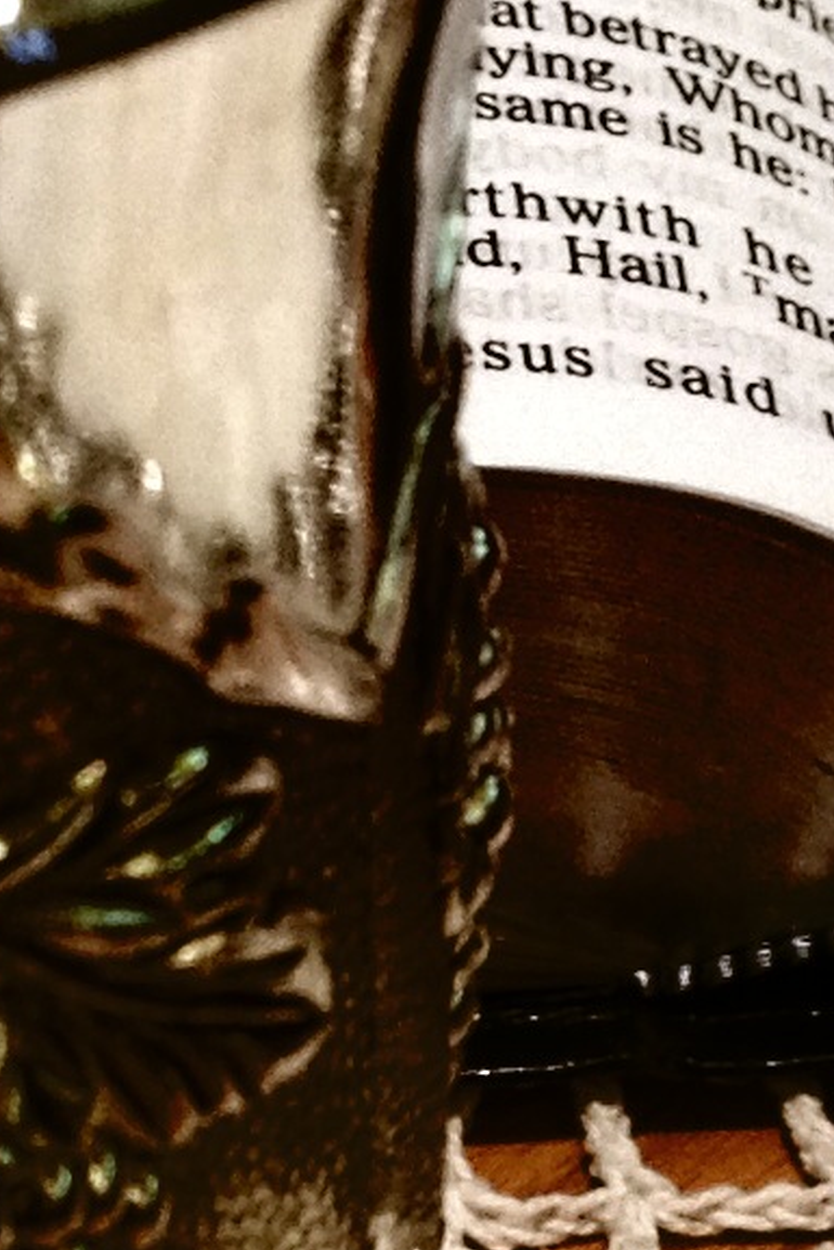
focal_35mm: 206
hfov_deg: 6.7
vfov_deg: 9.9
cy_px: 1157
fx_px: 7154
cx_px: 695
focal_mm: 4.28
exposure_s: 1/20
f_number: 2.4
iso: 160
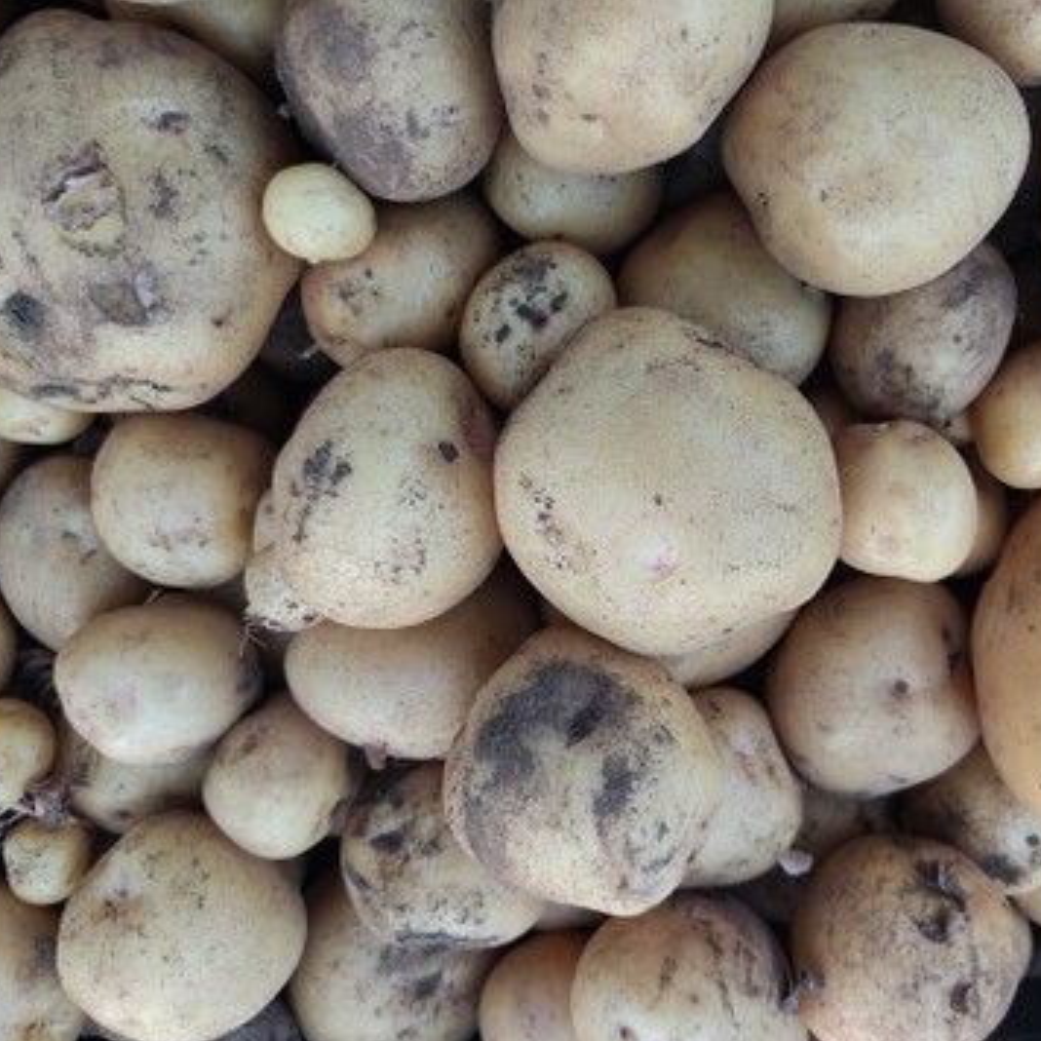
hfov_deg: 51.9
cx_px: 658
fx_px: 1055
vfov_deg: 52.5
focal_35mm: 31
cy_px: 523
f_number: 1.79
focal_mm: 4.74
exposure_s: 1/50
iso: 178
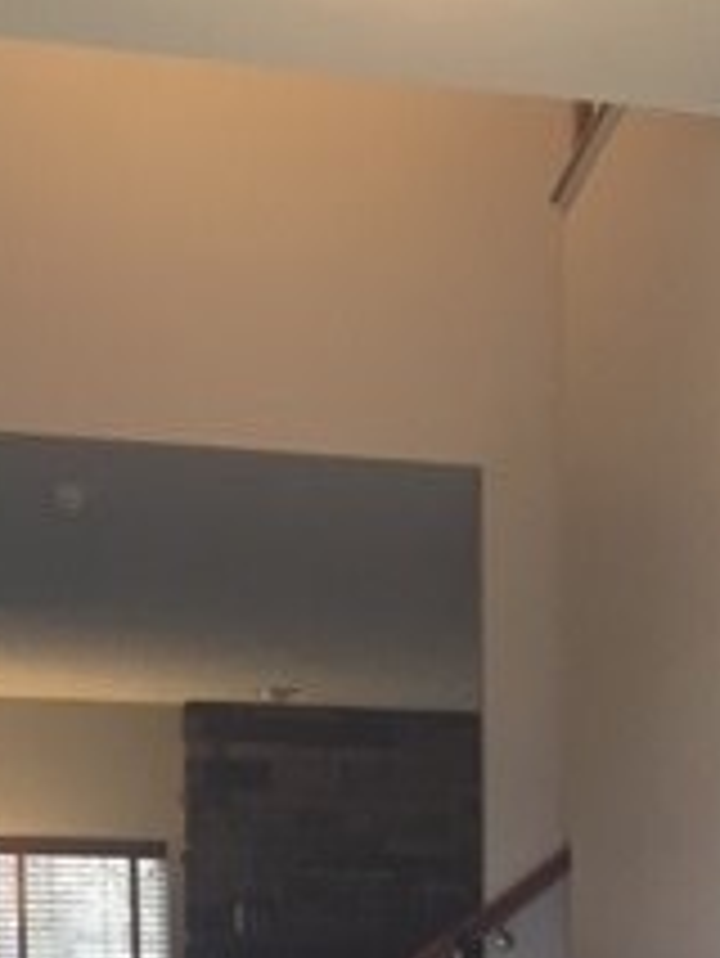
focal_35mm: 87
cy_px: 1174
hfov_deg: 16.4
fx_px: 2410
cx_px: 832
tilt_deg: -3.9
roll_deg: +0.7
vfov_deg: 20.9
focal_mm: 4.15
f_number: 2.2
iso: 64
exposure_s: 1/30
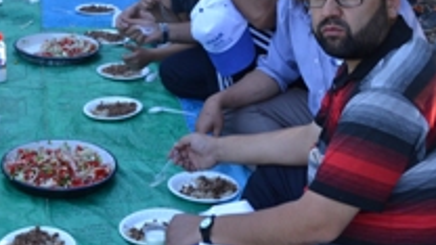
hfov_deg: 23.5
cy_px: 43
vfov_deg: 13.7
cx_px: 36
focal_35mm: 88
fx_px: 1017
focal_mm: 26
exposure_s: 1/125
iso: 200
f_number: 5.6
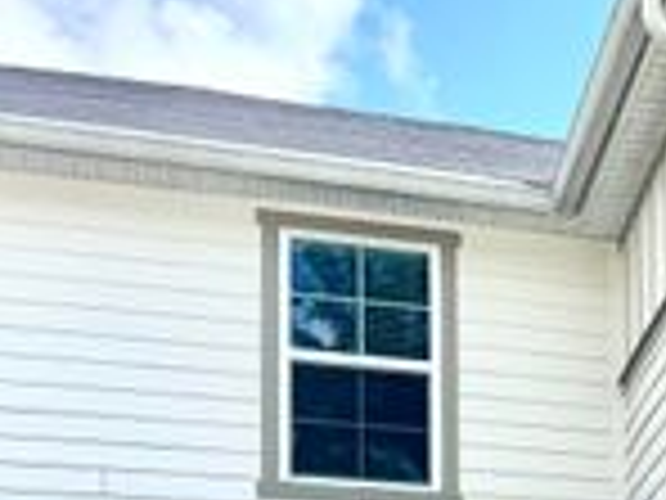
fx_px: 1558
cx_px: 900
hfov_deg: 21.5
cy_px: 592
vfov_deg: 17.4
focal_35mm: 81
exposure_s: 1/5814
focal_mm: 6.76
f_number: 1.78
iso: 80
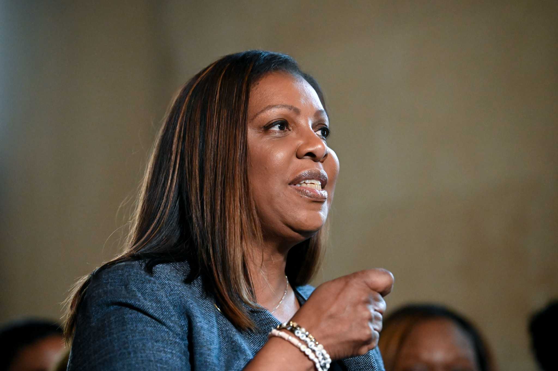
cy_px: 186
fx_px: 2788
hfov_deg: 11.4
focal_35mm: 180
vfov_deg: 7.6
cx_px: 279
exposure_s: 1/1600
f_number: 3.5
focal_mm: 180
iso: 12800
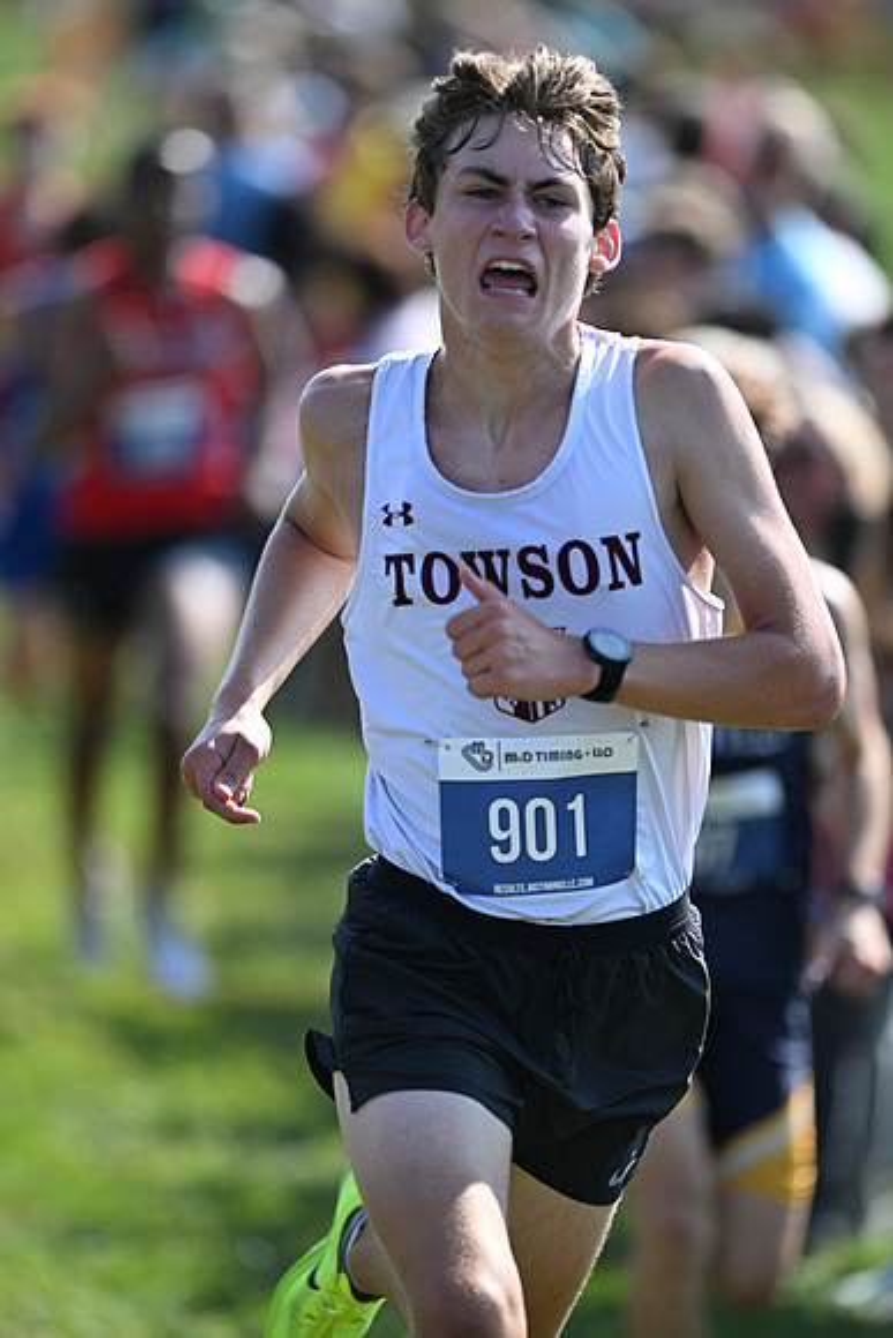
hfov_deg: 4.6
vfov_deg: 6.9
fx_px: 11155
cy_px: 669
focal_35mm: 300
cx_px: 446
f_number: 2.8
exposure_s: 1/1600
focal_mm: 300
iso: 200
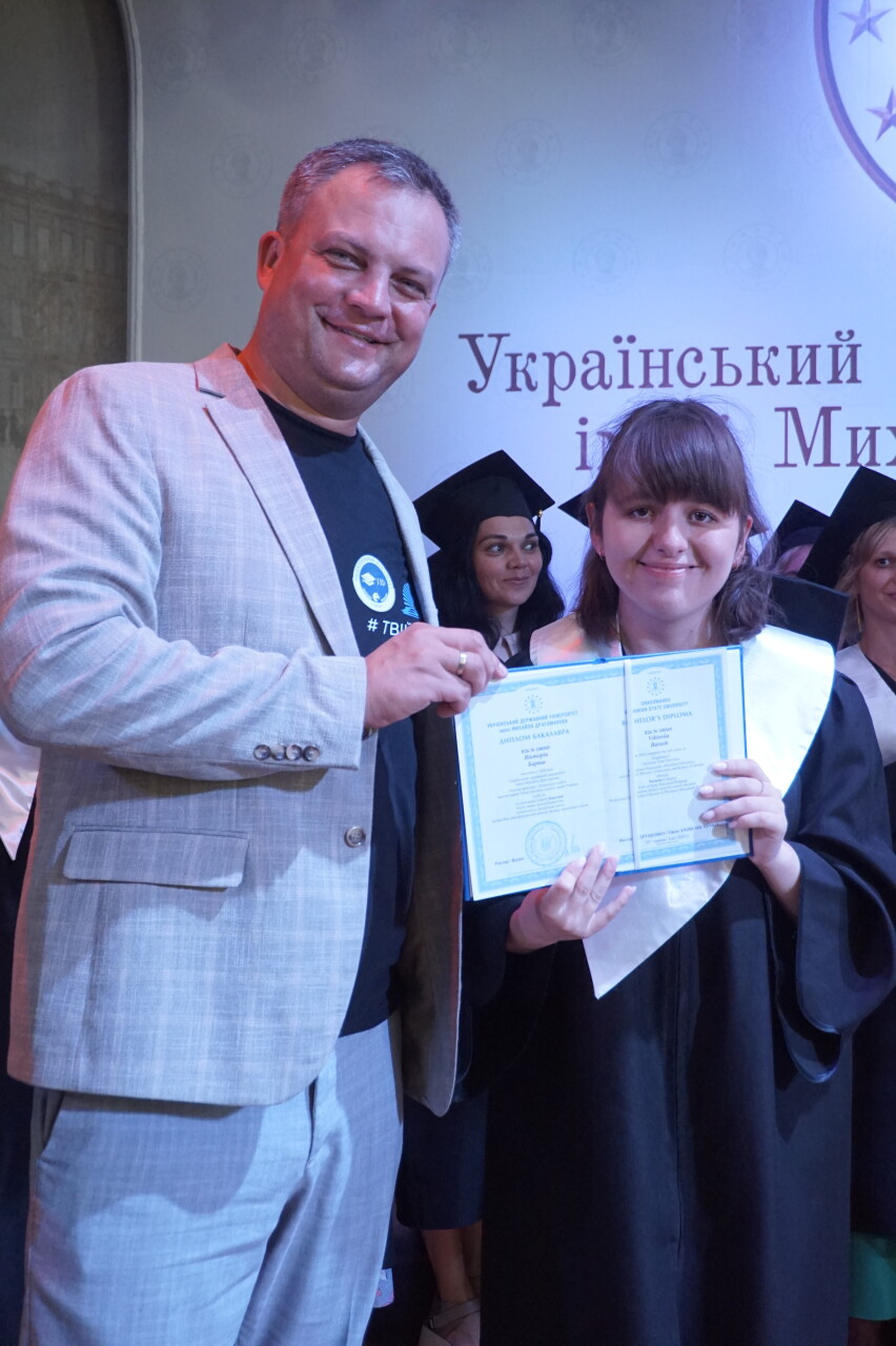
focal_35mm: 38
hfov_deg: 35.5
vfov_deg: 51.3
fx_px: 1401
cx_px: 448
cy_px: 673
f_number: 4.5
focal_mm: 25
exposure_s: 1/160
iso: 1600
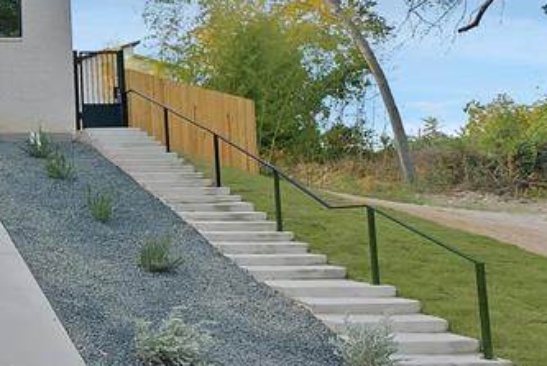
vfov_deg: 31.1
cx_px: -145
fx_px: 654
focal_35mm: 43
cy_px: 125
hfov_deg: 34.1
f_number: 5.6
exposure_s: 1/30
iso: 640
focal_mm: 14
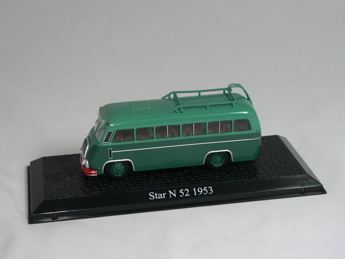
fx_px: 787
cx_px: 172
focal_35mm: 79
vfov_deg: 18.7
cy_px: 130
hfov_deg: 24.7
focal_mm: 13.1
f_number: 3.2
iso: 80
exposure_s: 1/60
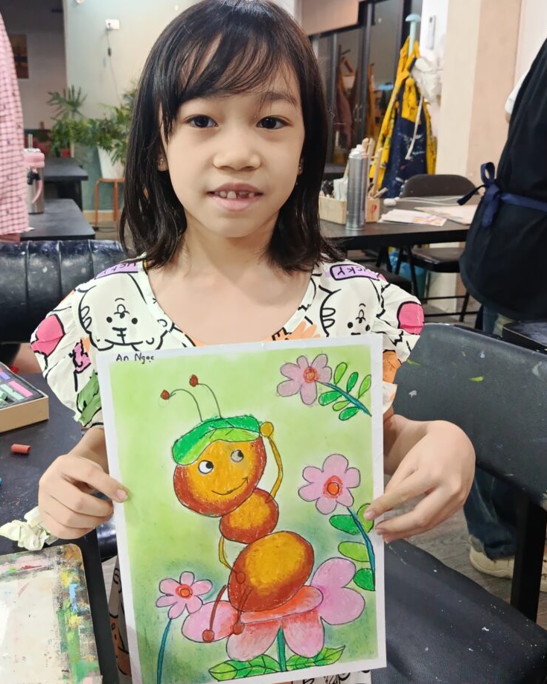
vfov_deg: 52.5
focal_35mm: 34
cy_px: 278
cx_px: 239
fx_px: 688
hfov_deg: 43.3
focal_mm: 5.24
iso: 1065
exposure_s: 1/100
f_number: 1.7
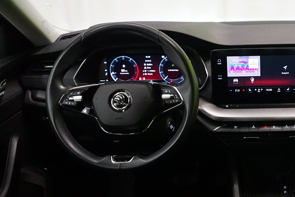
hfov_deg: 37.2
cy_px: 136
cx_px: 262
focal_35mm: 50
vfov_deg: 26.8
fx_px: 410
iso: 6400
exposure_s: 1/100
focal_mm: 28
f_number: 3.5
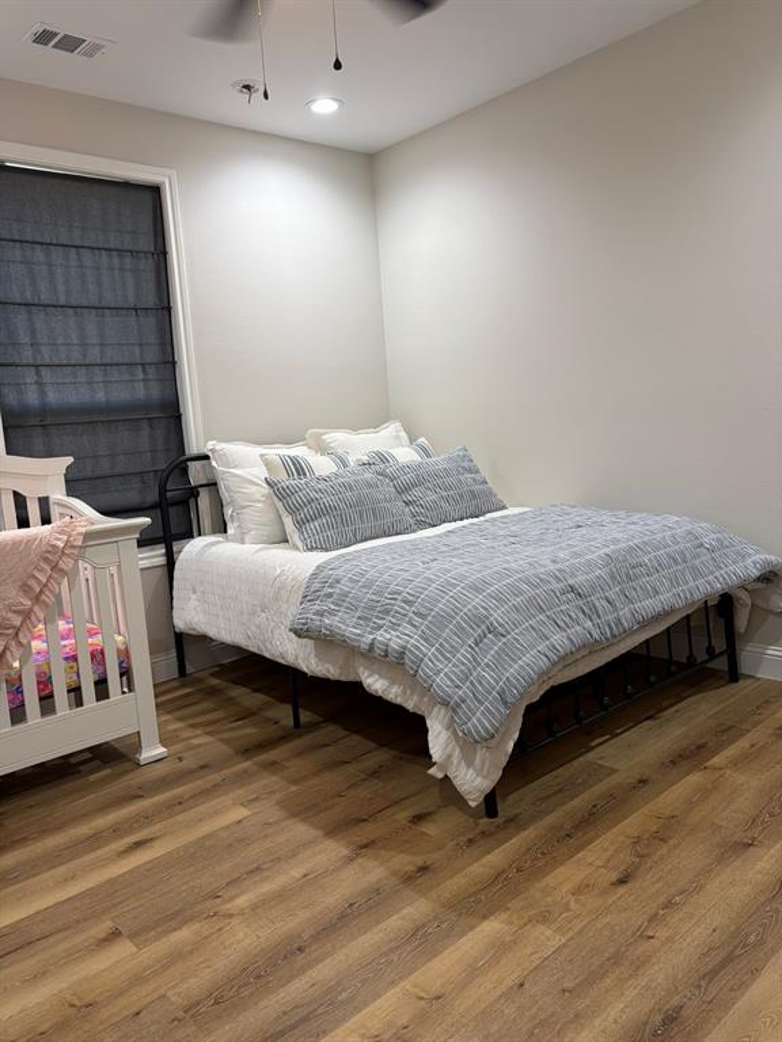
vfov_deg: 67.3
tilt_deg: -6.4
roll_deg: +3.9
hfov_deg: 53.1
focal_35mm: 26
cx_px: 391
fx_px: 783
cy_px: 521
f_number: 1.6
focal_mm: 5.96
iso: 80
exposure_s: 1/60
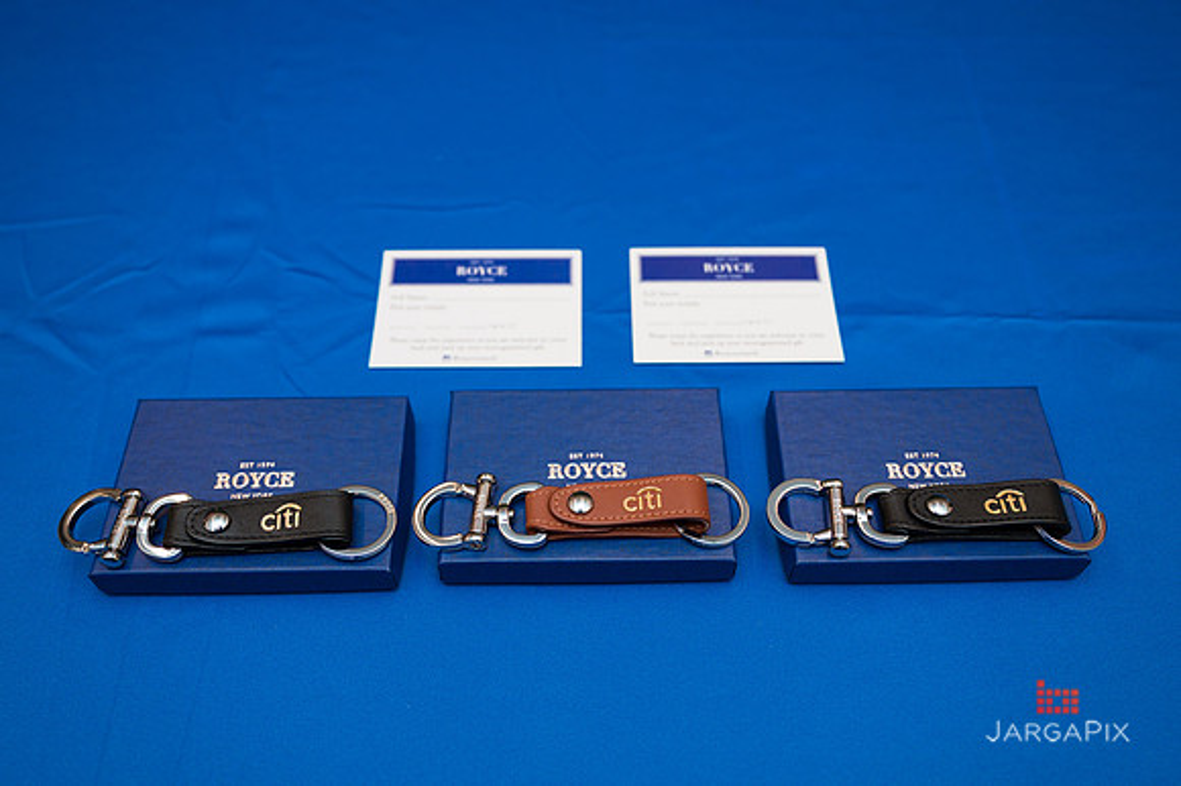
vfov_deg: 39.0
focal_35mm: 34
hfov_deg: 56.1
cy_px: 393
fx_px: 1109
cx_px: 590
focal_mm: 32.5
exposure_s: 1/200
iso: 400
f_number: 3.5
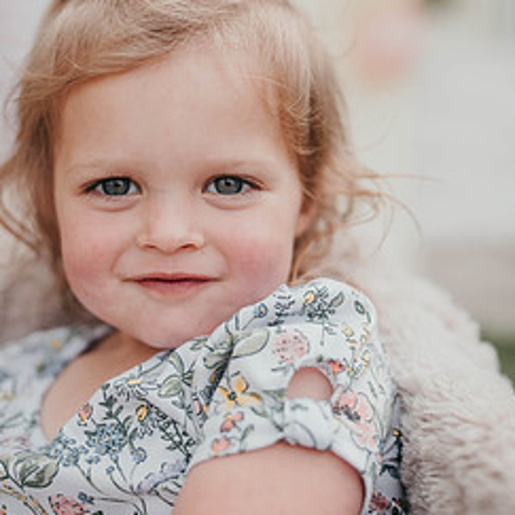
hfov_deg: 31.1
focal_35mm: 55
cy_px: 189
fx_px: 926
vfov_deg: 30.9
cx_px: 233
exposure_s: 1/1000
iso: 50
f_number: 1.8
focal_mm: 35
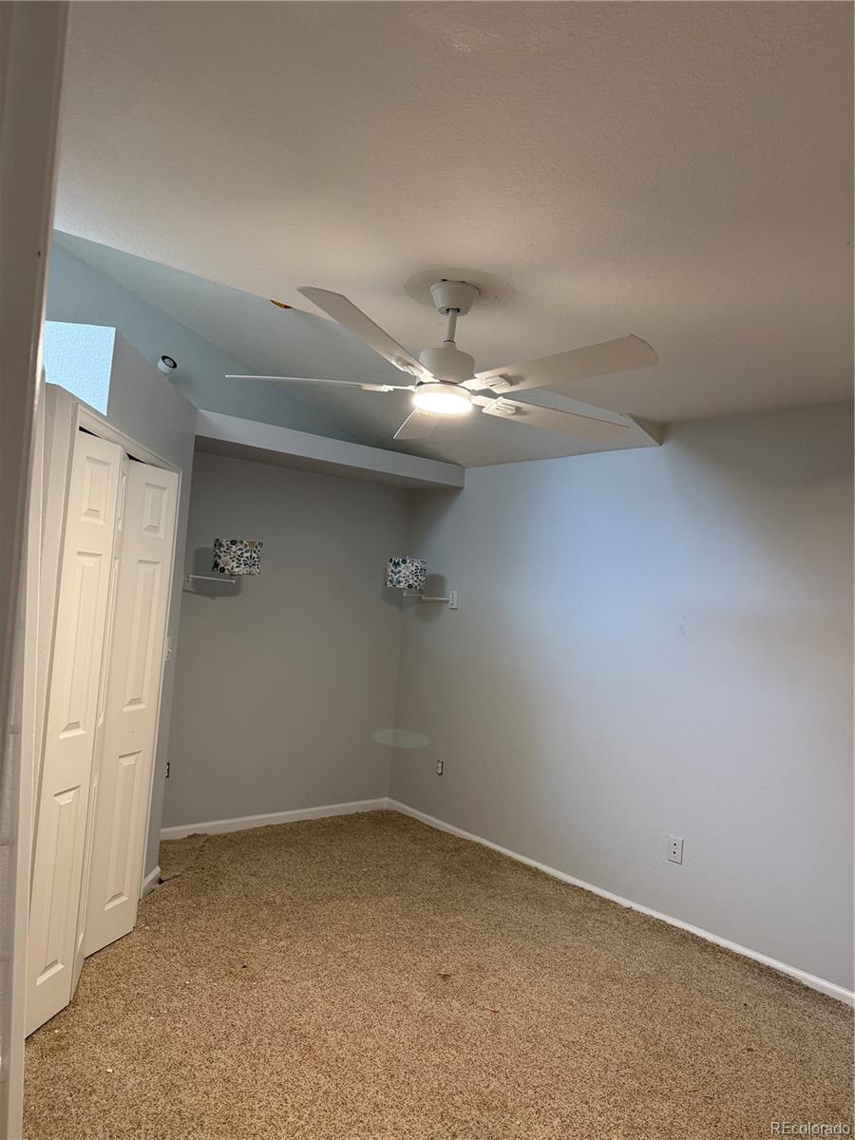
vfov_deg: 71.6
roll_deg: -4.4
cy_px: 570
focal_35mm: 24
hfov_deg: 56.8
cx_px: 428
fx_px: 790
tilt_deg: +1.8
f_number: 1.78
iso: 250
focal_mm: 6.76
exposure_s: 1/83
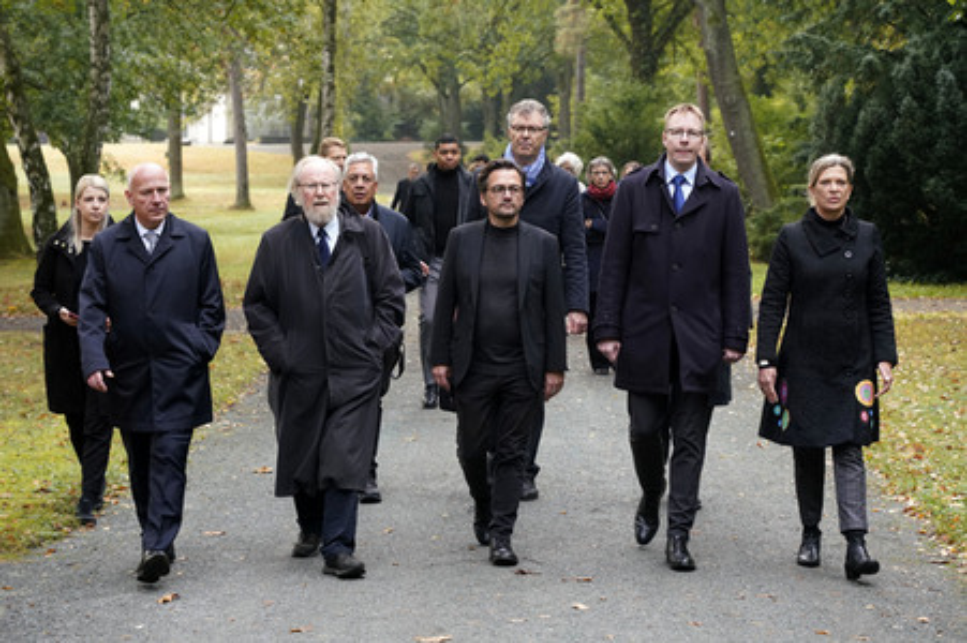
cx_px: 484
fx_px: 2201
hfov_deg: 24.8
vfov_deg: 16.6
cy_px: 322
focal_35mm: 82
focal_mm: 82
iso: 1250
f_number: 5.6
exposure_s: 1/320
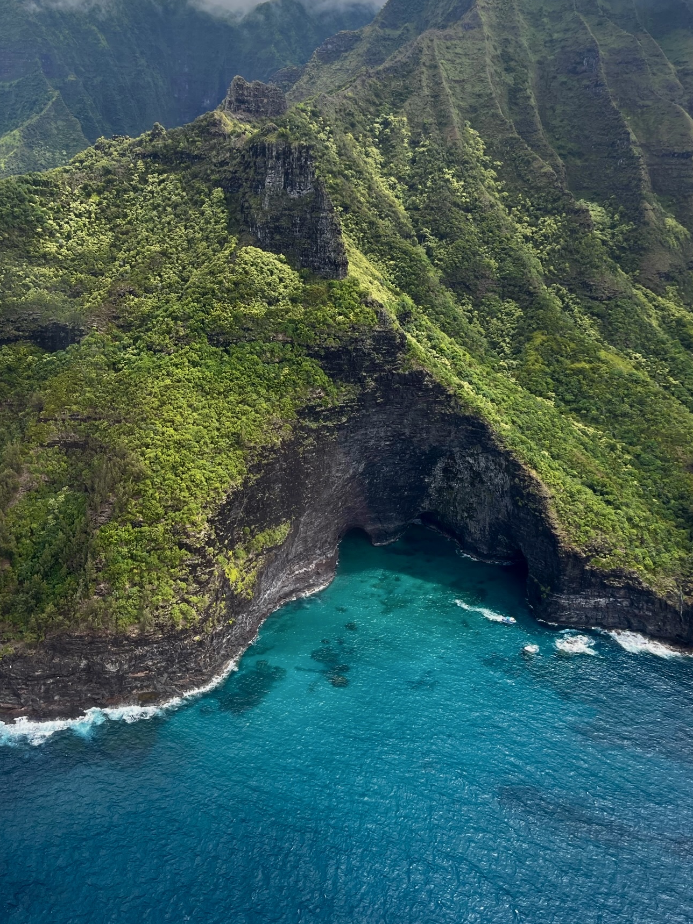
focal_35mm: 31
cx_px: 343
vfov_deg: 58.2
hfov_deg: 45.4
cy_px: 405
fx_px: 828
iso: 50
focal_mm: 5.1
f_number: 1.6
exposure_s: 1/799
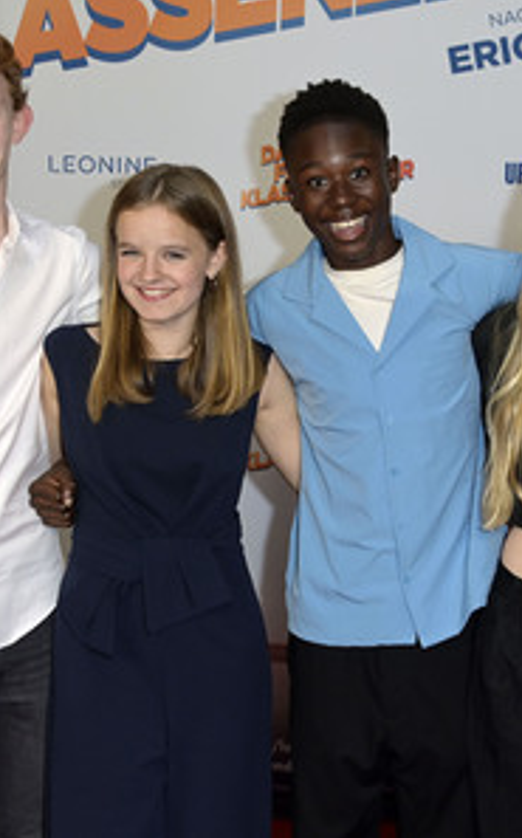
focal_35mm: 65
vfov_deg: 31.6
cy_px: 420
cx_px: 377
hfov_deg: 19.8
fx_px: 1483
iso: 640
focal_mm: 42
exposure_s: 1/250
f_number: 5.6
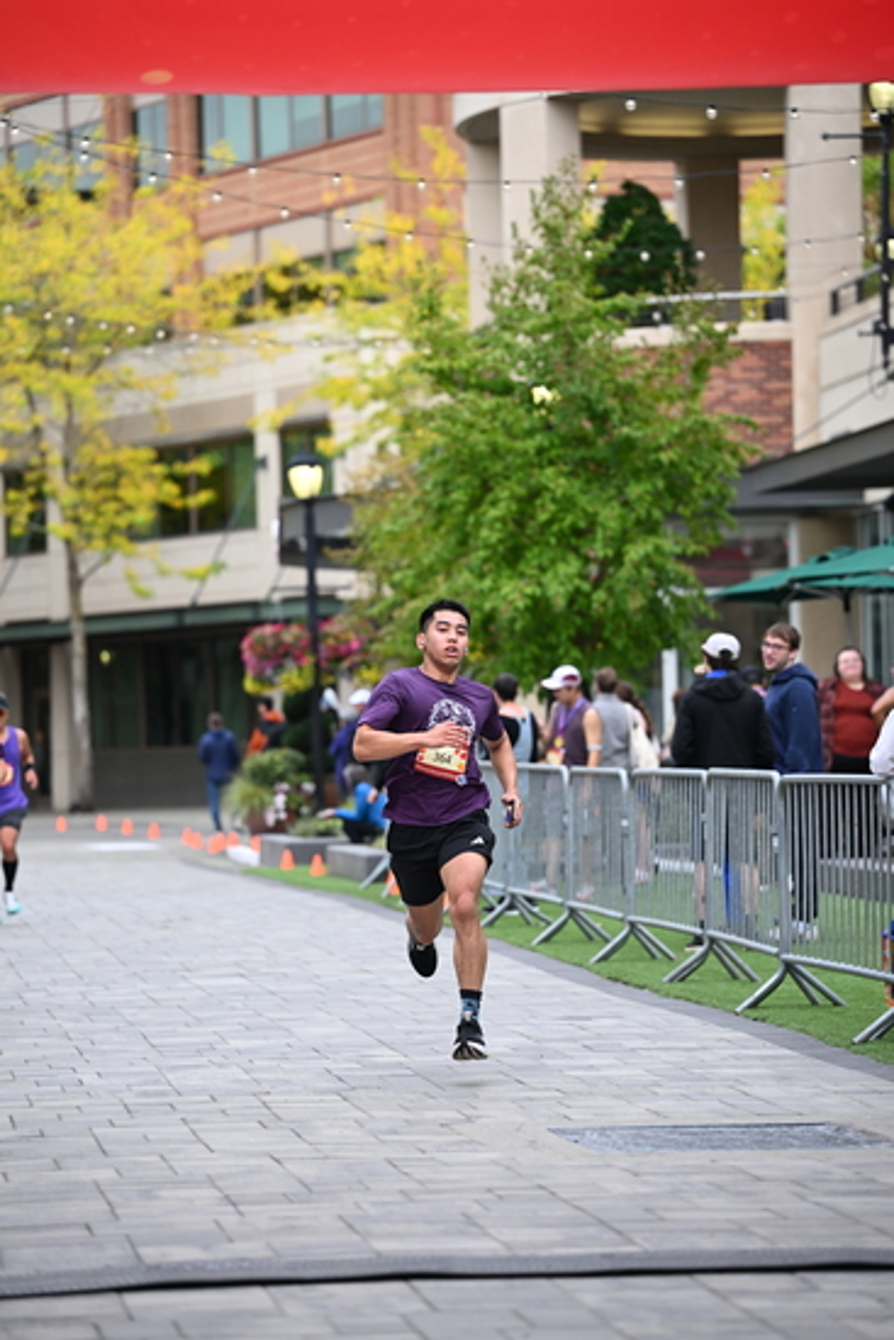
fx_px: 4467
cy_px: 670
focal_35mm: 120
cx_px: 447
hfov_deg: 11.4
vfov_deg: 17.1
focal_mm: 120
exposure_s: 1/2000
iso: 640
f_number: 2.8
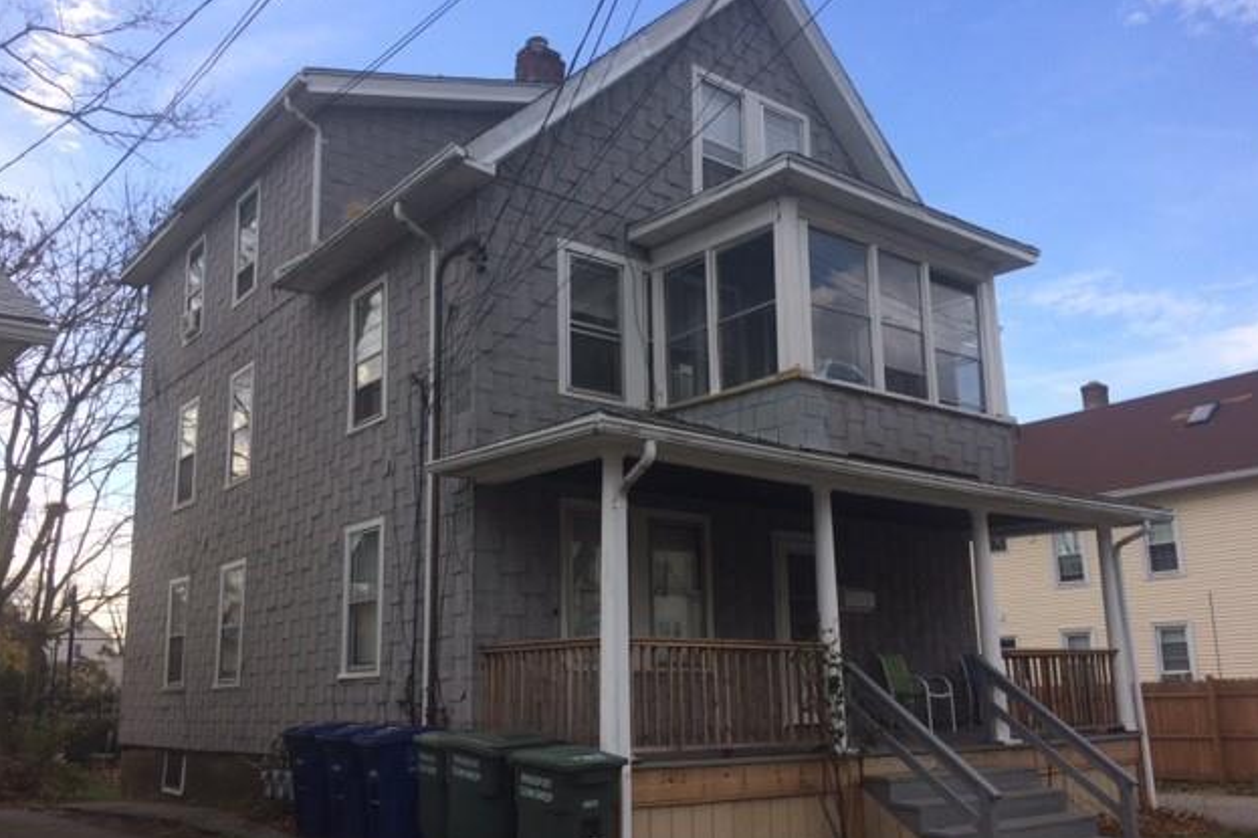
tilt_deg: +10.0
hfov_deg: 60.3
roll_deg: +1.3
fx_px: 1083
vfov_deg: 42.2
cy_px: 477
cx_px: 638
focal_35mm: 31
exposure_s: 1/912
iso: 32
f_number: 2.2
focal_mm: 4.15
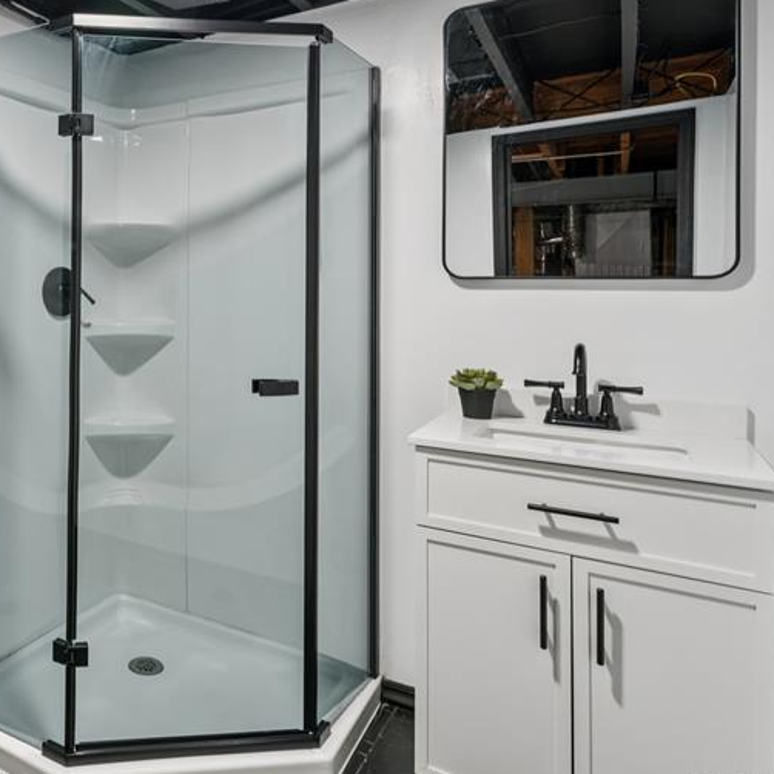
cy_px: 298
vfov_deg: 57.5
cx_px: 56
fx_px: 697
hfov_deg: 50.4
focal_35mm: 28
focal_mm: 15.9
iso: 320
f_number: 13
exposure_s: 1/2
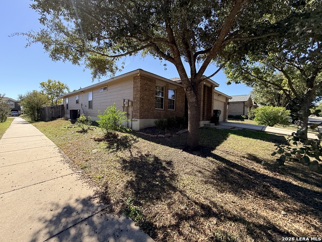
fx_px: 130
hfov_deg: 102.1
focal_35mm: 14
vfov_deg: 85.7
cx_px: 161
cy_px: 121
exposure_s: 1/853
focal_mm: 2.22
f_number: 2.2
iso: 64
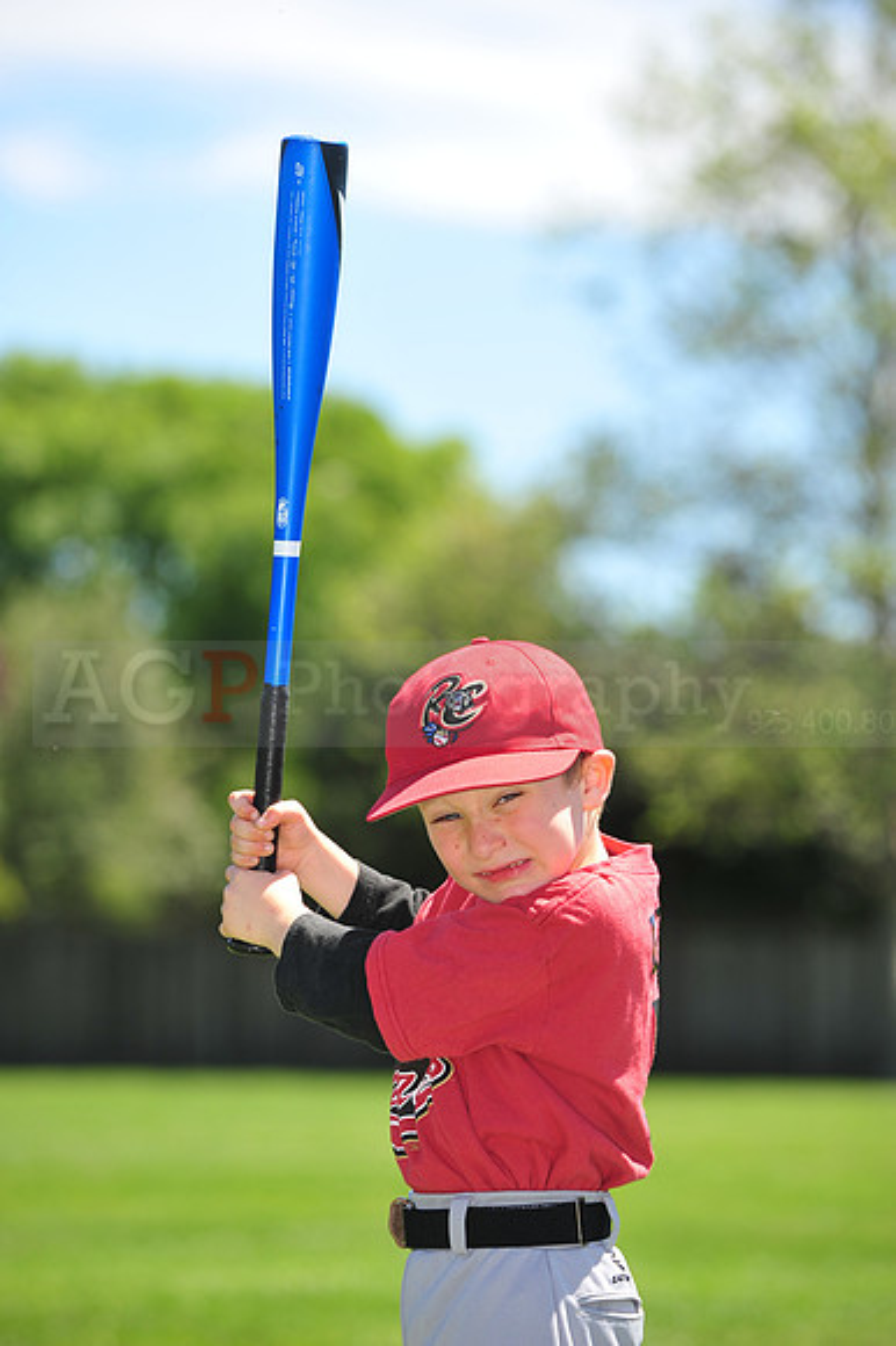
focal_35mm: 160
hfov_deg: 8.6
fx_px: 5980
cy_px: 673
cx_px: 448
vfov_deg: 12.8
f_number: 4.5
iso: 200
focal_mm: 160
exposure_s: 1/640
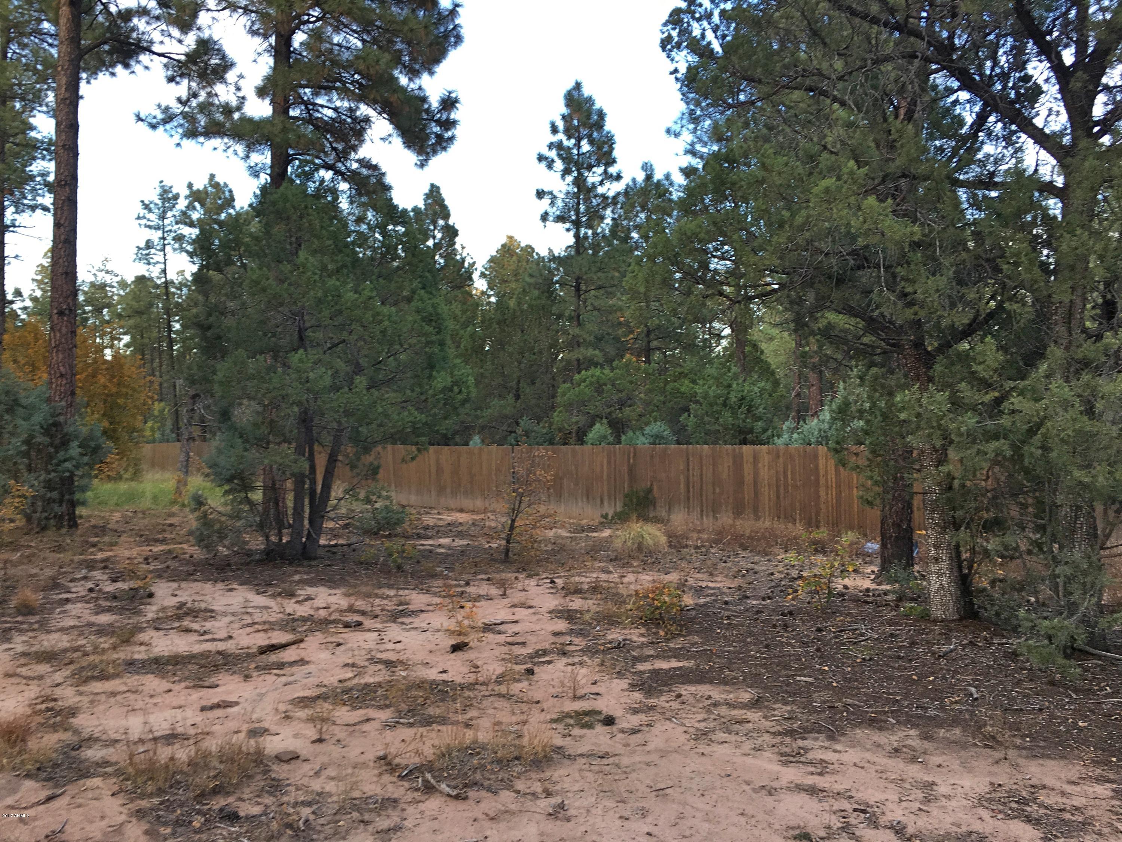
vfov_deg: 48.2
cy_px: 421
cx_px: 561
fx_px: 940
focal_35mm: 29
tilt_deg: -0.9
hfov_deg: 61.7
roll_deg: +1.7
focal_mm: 4.15
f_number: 2.2
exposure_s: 1/40
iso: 25
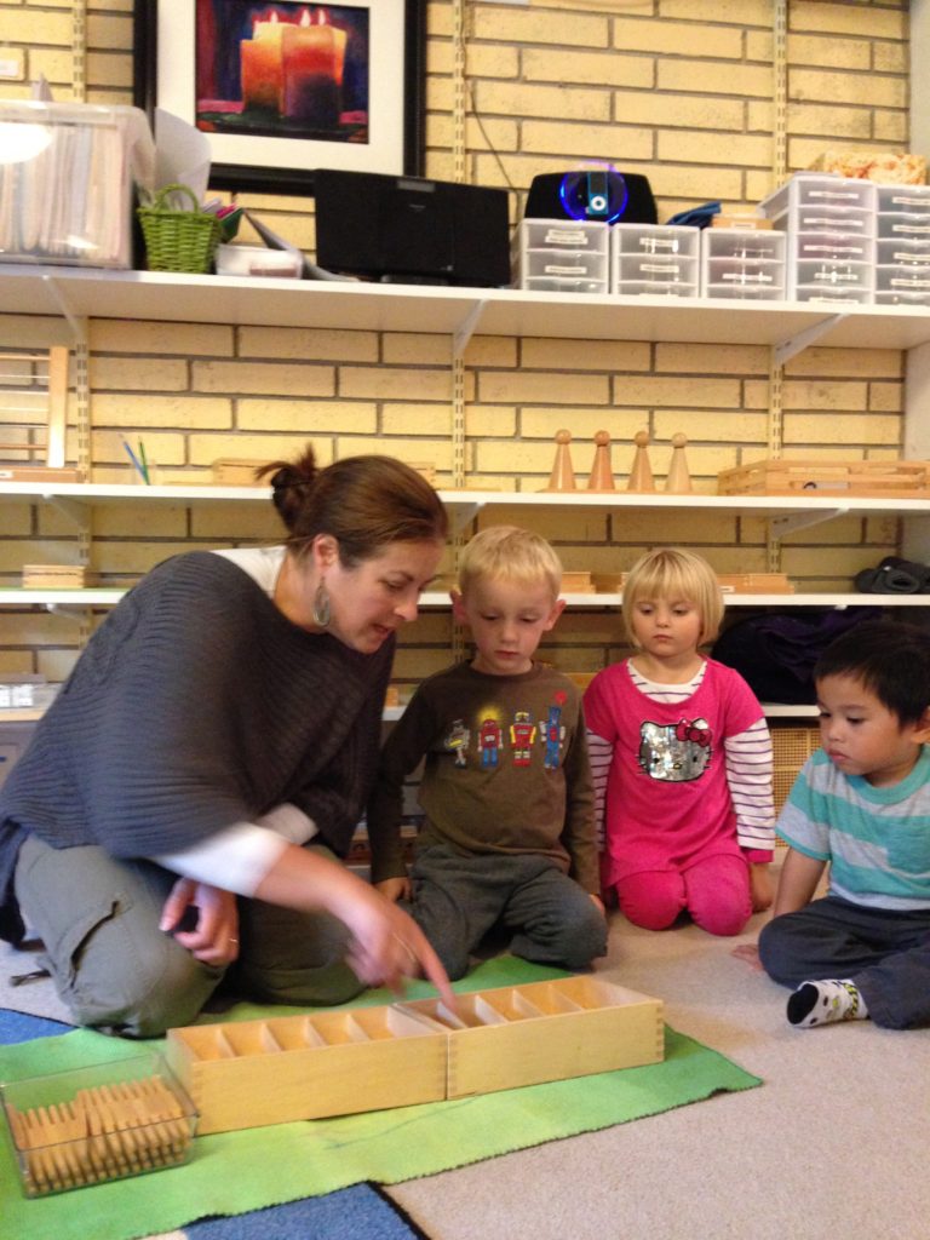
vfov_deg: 55.4
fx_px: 1182
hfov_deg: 42.9
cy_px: 620
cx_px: 465
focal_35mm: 33
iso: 400
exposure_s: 1/17
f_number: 2.4
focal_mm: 4.12
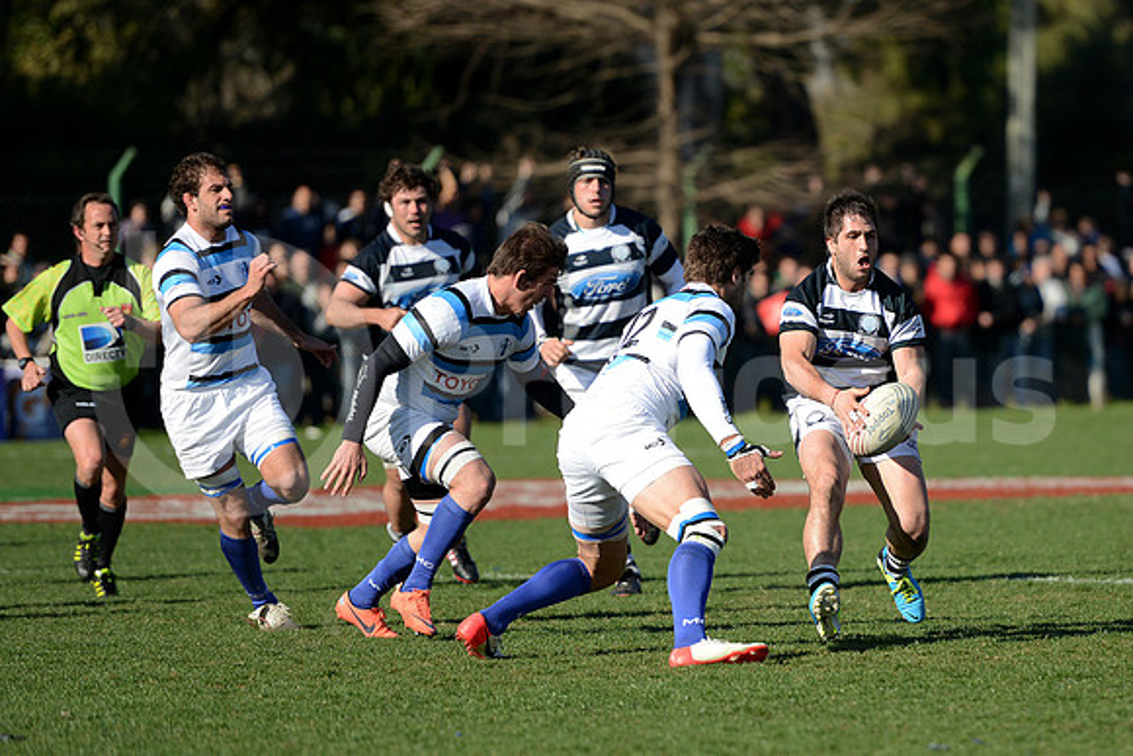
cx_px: 566
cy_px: 378
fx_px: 6138
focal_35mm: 195
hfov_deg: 10.5
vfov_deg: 7.0
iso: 250
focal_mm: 195
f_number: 2.8
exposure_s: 1/2000
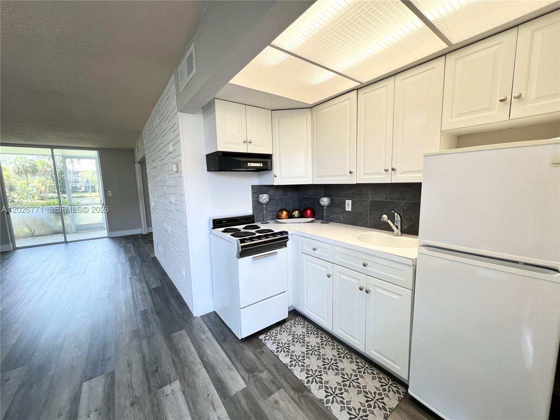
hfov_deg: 106.2
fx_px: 210
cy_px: 210
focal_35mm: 13
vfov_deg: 89.9
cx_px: 280
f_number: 1.8
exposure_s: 1/120
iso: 80
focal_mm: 1.57
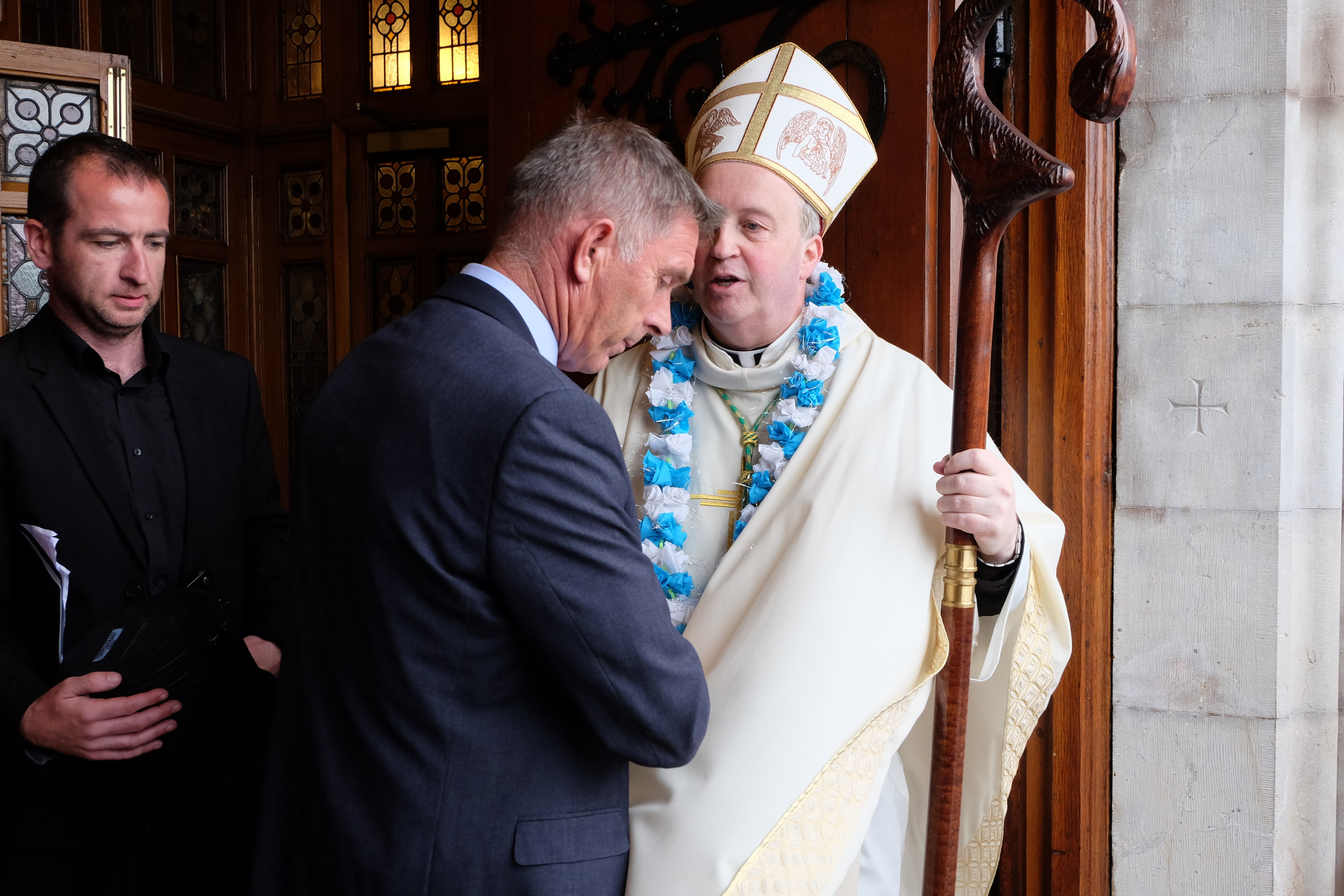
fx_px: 1307
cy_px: 448
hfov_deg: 54.4
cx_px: 672
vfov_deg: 37.9
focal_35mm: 35
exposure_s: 1/100
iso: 1000
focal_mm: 23.2
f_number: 5
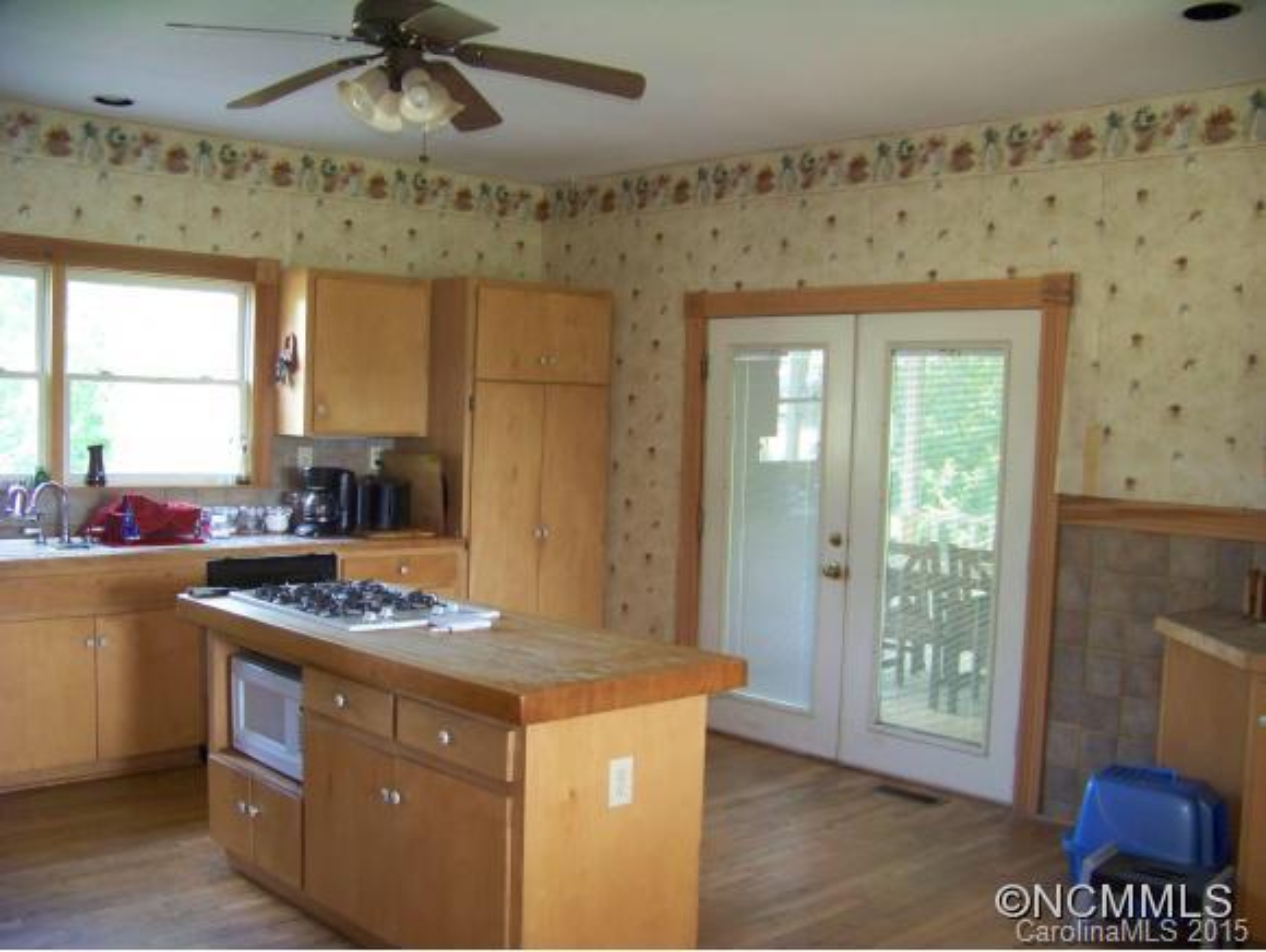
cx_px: 633
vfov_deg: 39.7
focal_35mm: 36
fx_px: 1318
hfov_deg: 51.3
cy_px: 476
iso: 200
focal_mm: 5.85
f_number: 2.8
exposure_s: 1/30
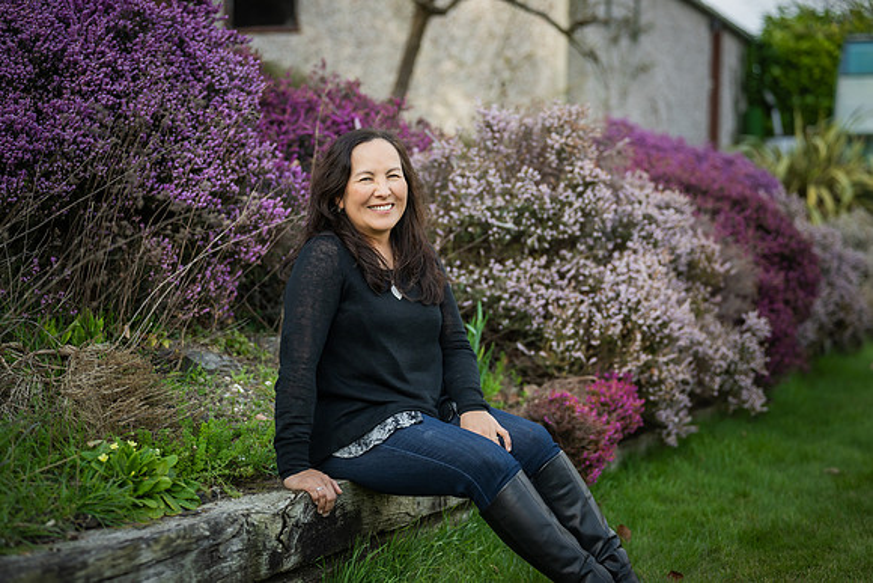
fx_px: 1649
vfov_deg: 20.0
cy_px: 292
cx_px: 436
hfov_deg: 29.6
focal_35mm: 68
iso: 320
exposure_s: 1/800
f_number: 2.5
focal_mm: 68
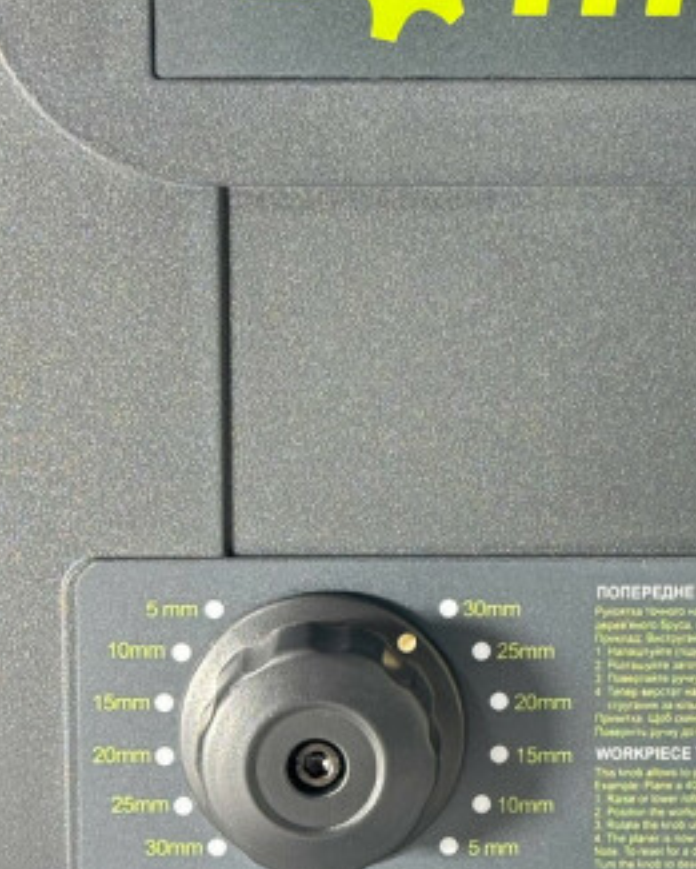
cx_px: 523
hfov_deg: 13.4
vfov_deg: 16.7
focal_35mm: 115
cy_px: 312
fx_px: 2960
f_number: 1.8
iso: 100
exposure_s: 1/100
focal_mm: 6.86
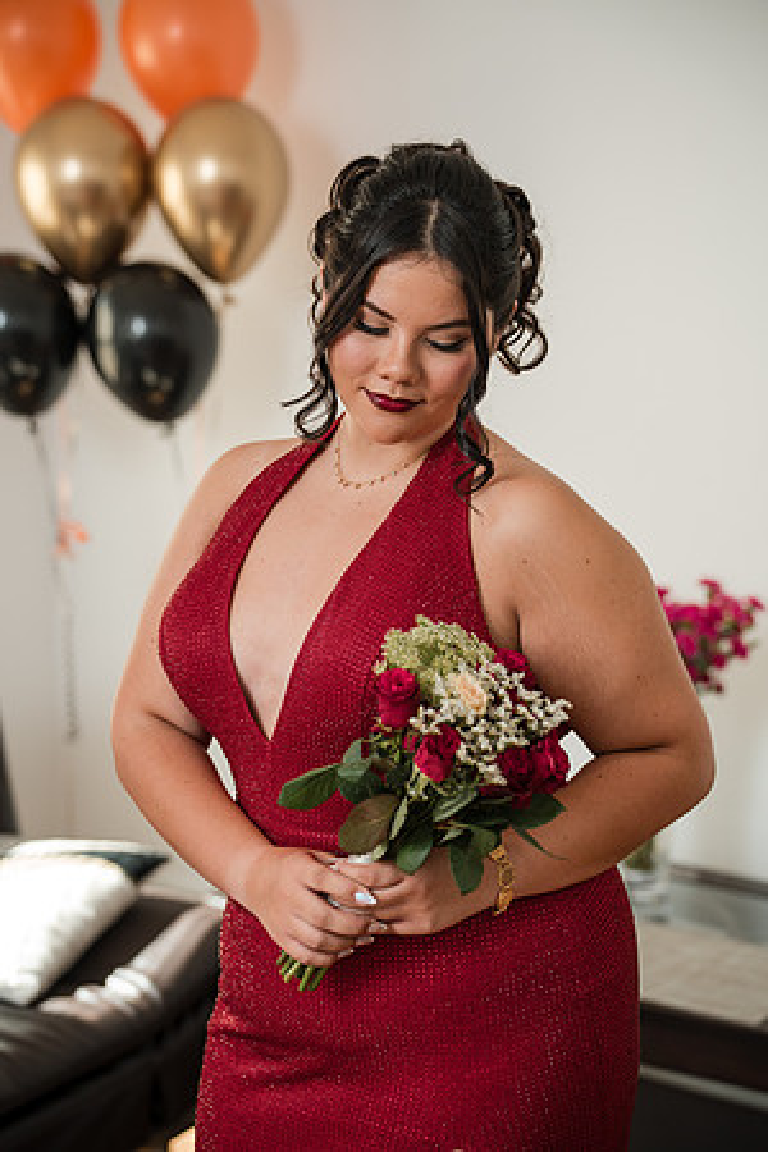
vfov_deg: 28.5
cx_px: 384
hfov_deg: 19.2
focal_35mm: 71
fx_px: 2272
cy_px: 576
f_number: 3.2
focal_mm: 71
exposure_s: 1/250
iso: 640
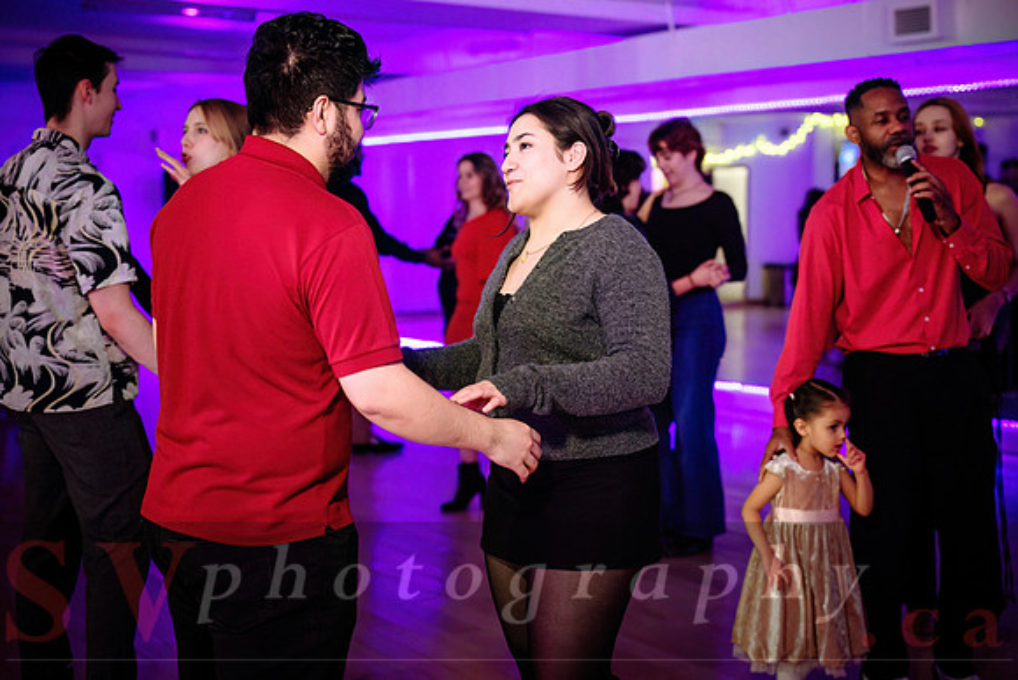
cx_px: 533
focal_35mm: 47
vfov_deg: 28.4
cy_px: 287
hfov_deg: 41.5
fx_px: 1342
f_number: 2
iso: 2000
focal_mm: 41
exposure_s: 1/200
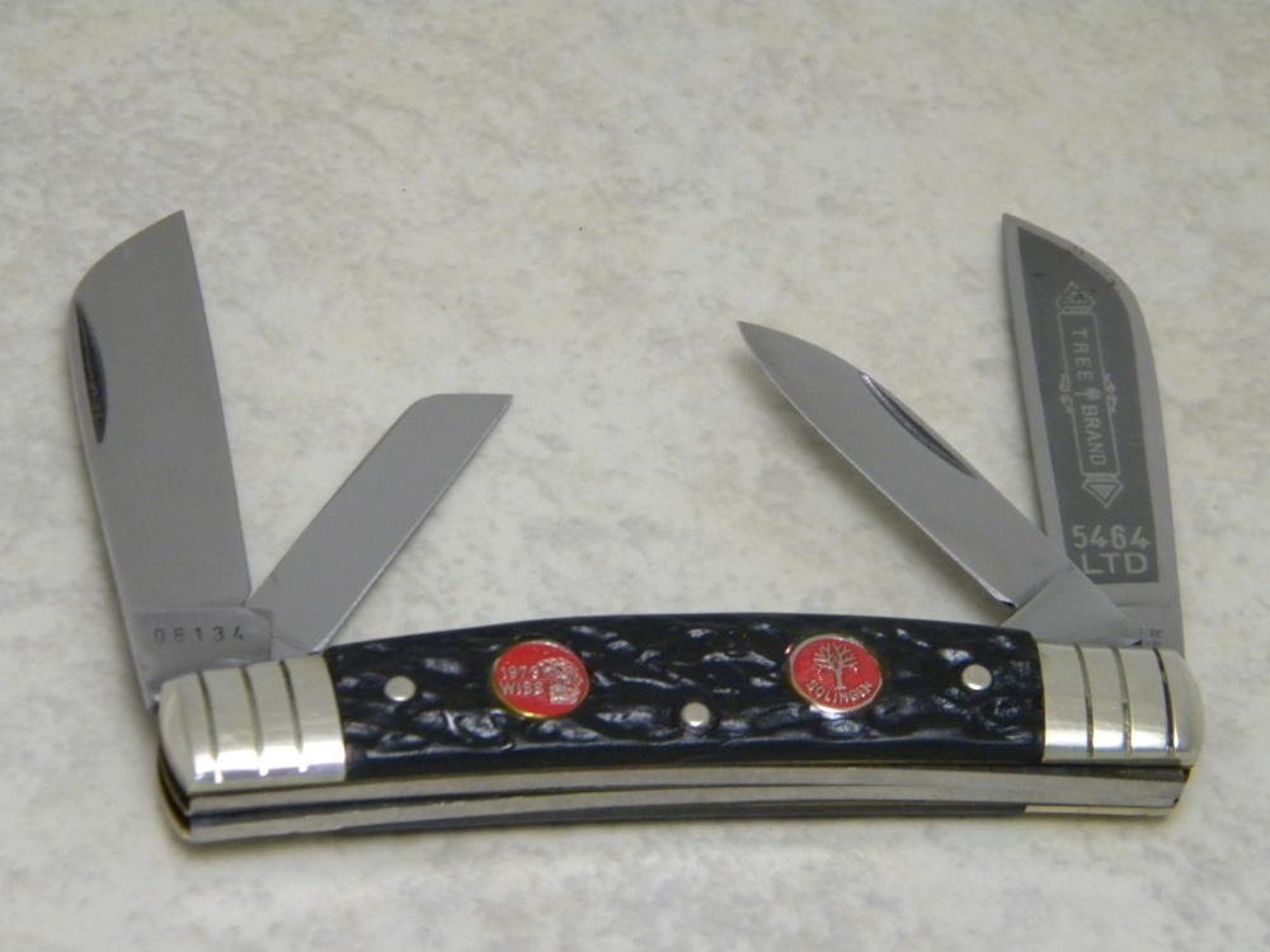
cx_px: 635
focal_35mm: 105
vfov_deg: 14.1
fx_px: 3852
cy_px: 476
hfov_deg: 18.7
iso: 400
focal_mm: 19
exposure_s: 1/17.1
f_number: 4.7
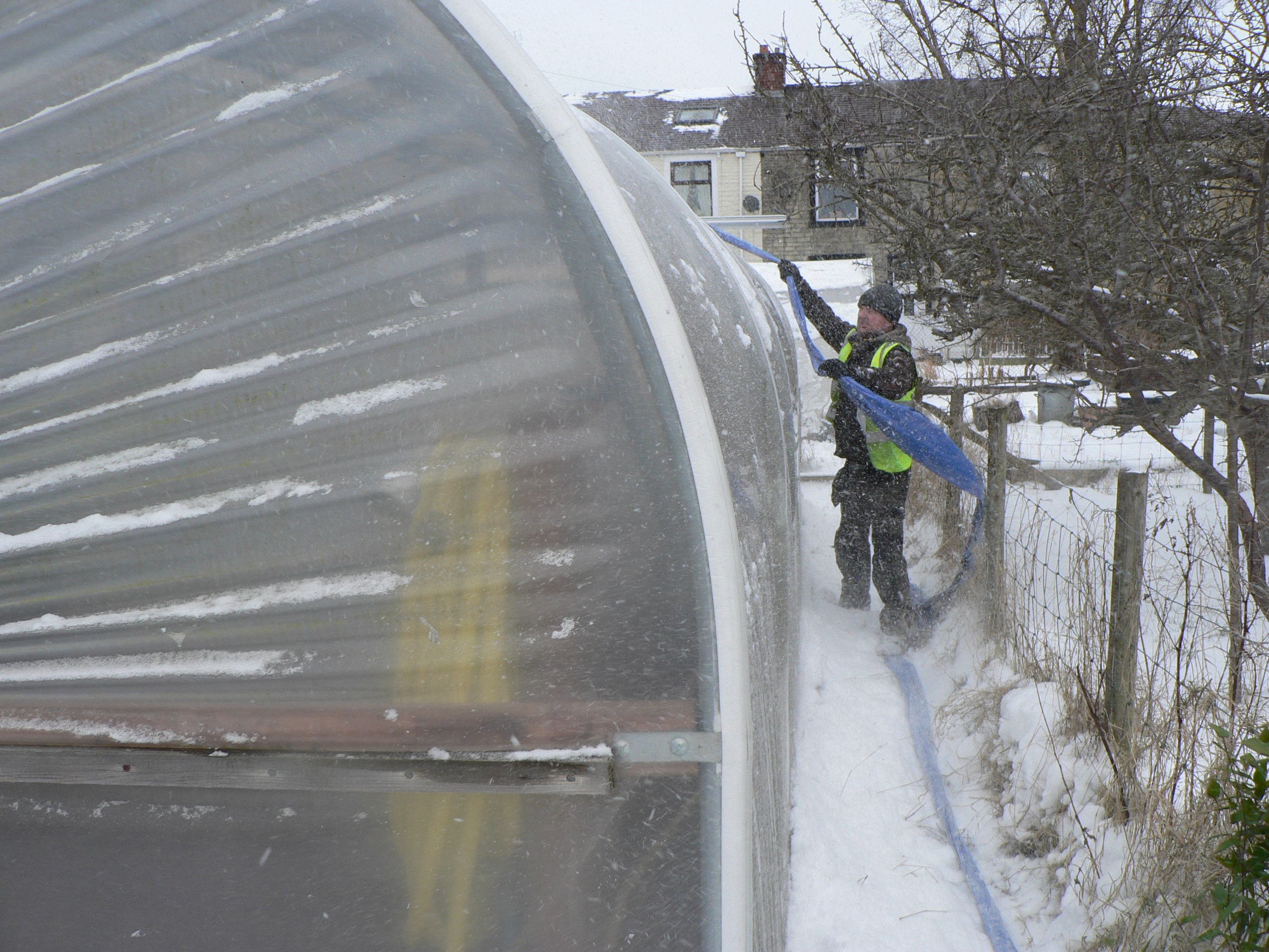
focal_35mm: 36
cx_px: 634
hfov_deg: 51.4
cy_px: 476
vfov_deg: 39.7
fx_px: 1320
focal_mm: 6
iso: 80
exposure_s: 1/400
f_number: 4
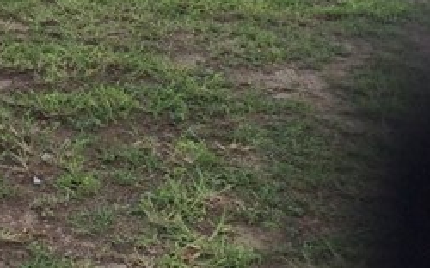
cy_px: 26
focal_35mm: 139
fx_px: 1628
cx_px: 119
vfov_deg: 9.4
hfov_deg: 15.0
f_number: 2.4
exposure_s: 1/186
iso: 32
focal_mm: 3.3
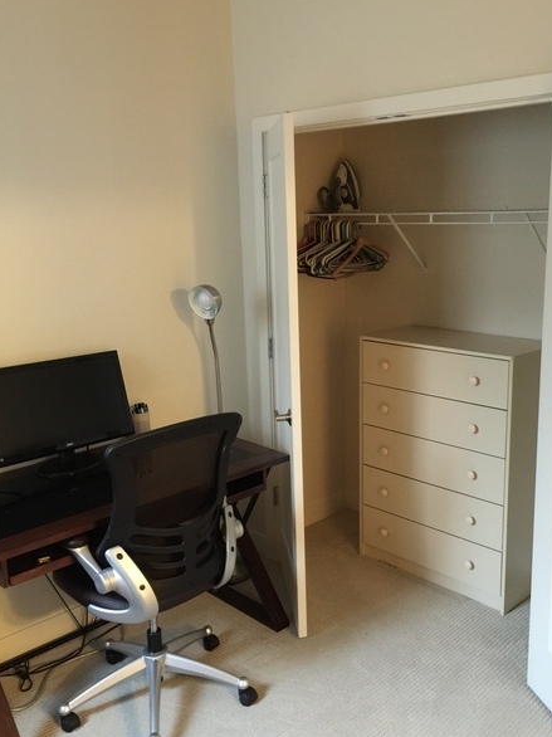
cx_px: 309
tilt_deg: -10.8
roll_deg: +1.3
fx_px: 702
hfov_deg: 42.8
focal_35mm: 33
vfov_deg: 55.4
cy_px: 374
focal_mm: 4.15
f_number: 2.2
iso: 100
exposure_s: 1/4
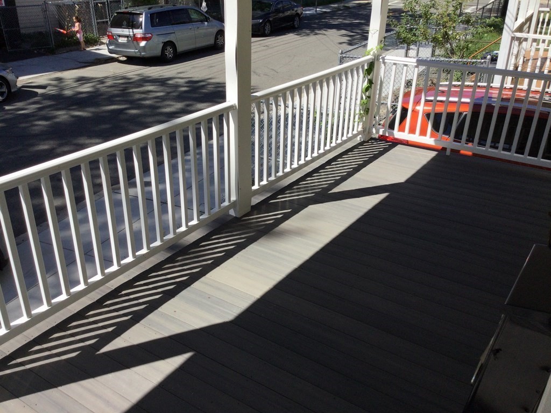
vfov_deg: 45.4
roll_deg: -2.2
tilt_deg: -27.1
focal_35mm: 31
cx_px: 276
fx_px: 493
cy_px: 206
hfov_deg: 58.4
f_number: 2.4
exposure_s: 1/1314
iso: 25
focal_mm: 3.3
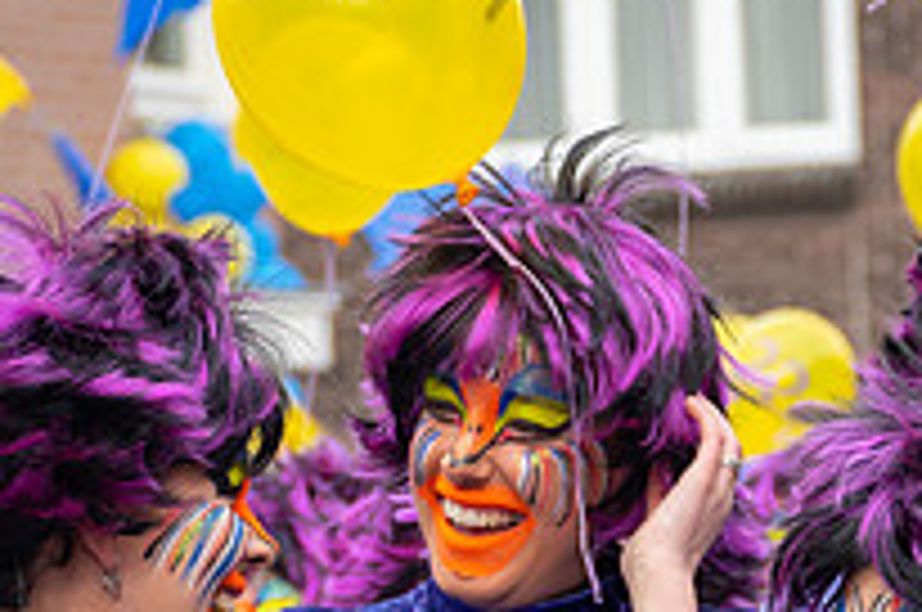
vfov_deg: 3.0
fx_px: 11737
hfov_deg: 4.5
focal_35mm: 459
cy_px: 681
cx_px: 647
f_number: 5.3
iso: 400
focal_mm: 95
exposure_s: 1/500
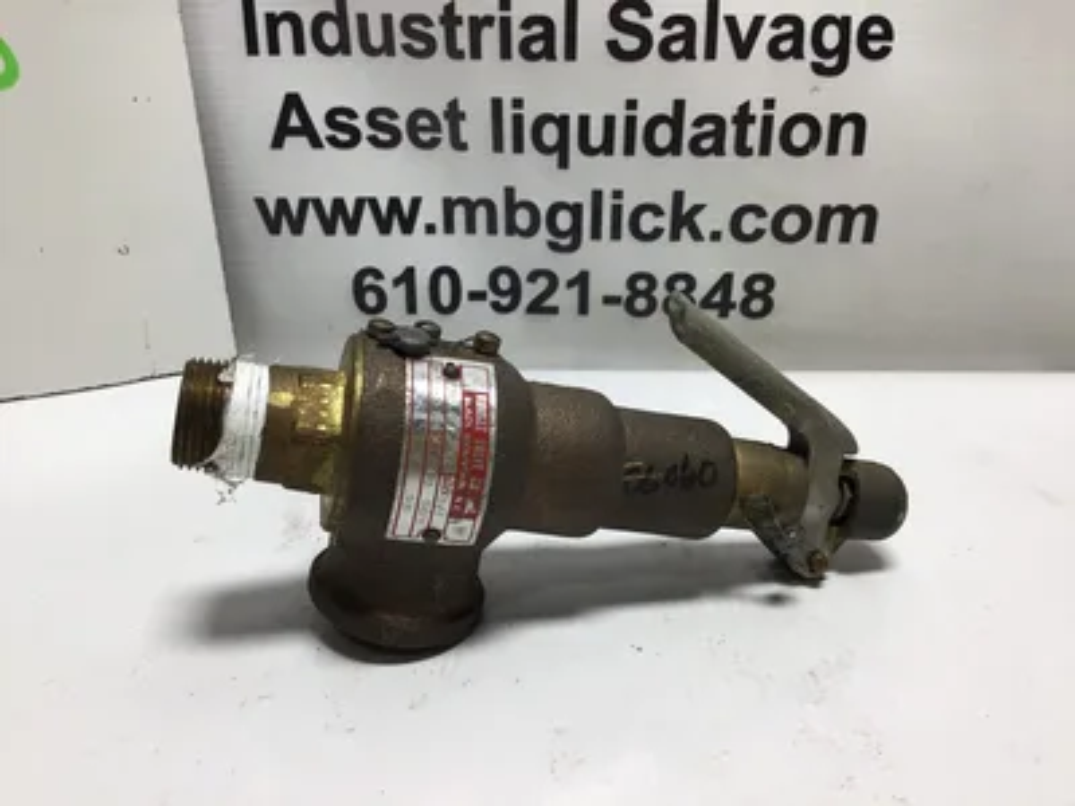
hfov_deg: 58.4
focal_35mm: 31
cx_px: 538
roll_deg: +0.7
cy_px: 403
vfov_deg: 45.4
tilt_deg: -21.8
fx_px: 963
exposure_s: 1/117
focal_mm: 3.3
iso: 25
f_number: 2.4
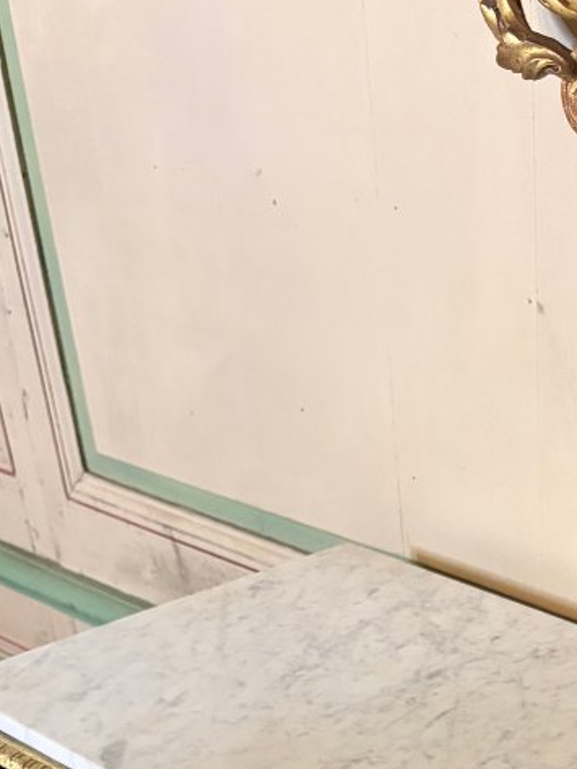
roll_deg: -1.1
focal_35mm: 66
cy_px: 906
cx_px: 616
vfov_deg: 26.4
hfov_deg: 21.3
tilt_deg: -33.6
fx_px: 1466
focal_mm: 5.96
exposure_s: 1/33
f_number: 1.6
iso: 400
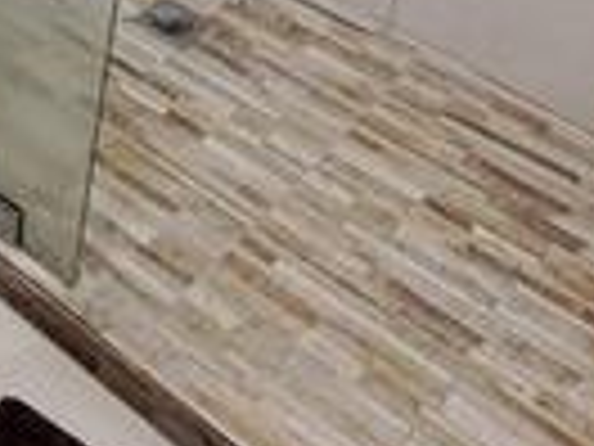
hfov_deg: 24.5
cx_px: -274
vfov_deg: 18.3
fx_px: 1081
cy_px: -356
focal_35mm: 63
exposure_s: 1/30
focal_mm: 1.74
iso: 200
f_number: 2.2
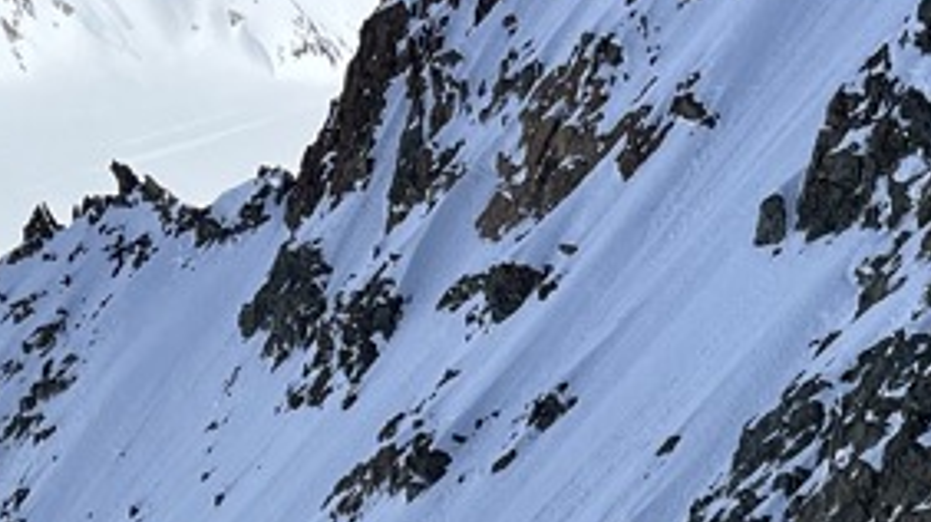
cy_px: 1166
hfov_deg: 20.8
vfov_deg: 10.4
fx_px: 2540
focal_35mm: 103
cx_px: 485
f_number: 1.6
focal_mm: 5.1
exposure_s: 1/5848
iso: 50
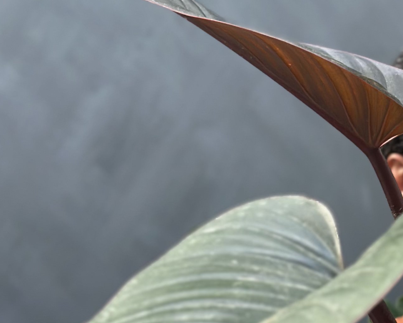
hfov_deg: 12.8
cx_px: 457
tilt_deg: -3.9
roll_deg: -1.5
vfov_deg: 10.3
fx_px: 1753
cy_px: 417
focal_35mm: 147
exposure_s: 1/121
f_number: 1.78
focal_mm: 6.86
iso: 100
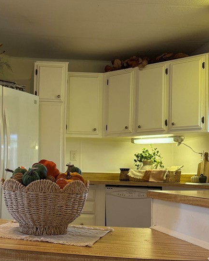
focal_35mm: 44
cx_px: 35
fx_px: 340
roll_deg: -1.5
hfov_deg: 33.0
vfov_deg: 41.7
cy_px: 164
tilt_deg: +2.2
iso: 200
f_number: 1.78
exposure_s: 1/138
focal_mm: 6.76
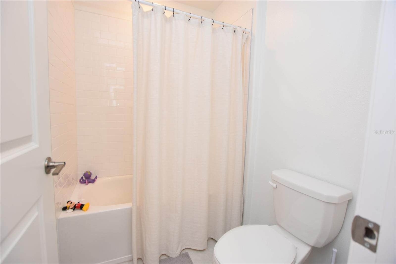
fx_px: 165
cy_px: 132
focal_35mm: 15
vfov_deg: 77.3
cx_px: 198
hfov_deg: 100.4
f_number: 4
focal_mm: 10
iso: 250
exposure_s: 1/60
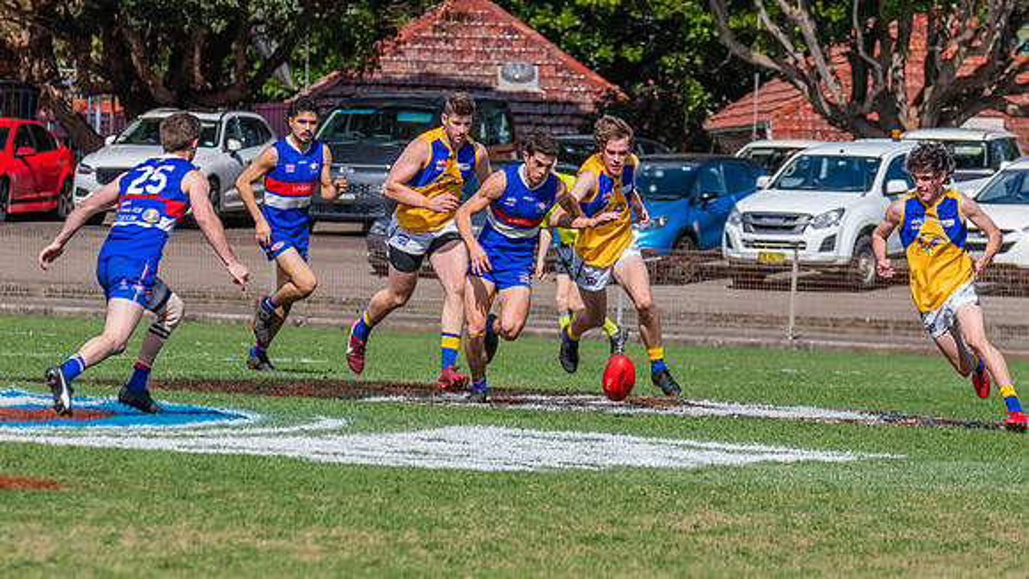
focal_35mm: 401
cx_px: 526
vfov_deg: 3.0
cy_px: 258
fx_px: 10950
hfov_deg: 5.4
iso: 800
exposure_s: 1/1600
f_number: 9
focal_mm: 250
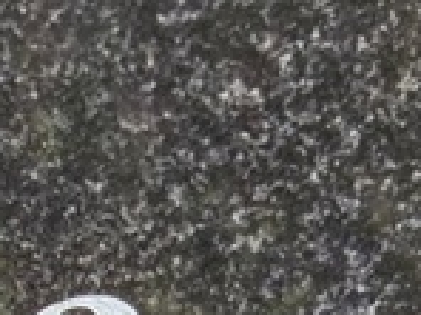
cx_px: -616
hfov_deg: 6.9
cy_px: 704
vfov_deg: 5.4
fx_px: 3284
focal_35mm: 270
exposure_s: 1/676
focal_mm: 4.71
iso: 50
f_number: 1.7
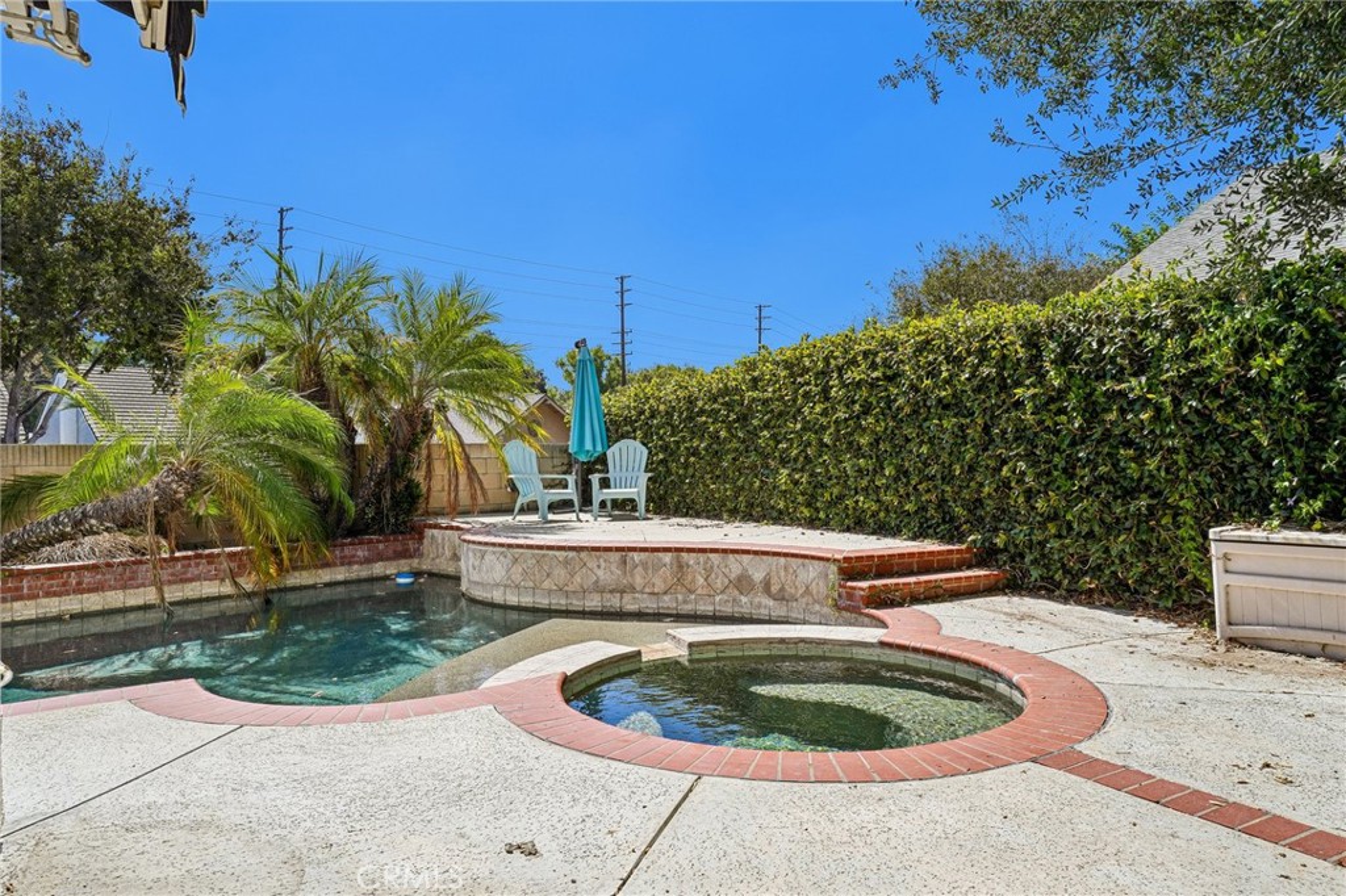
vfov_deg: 53.1
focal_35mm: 24
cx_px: 673
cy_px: 448
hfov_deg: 73.8
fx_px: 897
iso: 100
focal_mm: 24
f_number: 8
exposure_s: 1/500
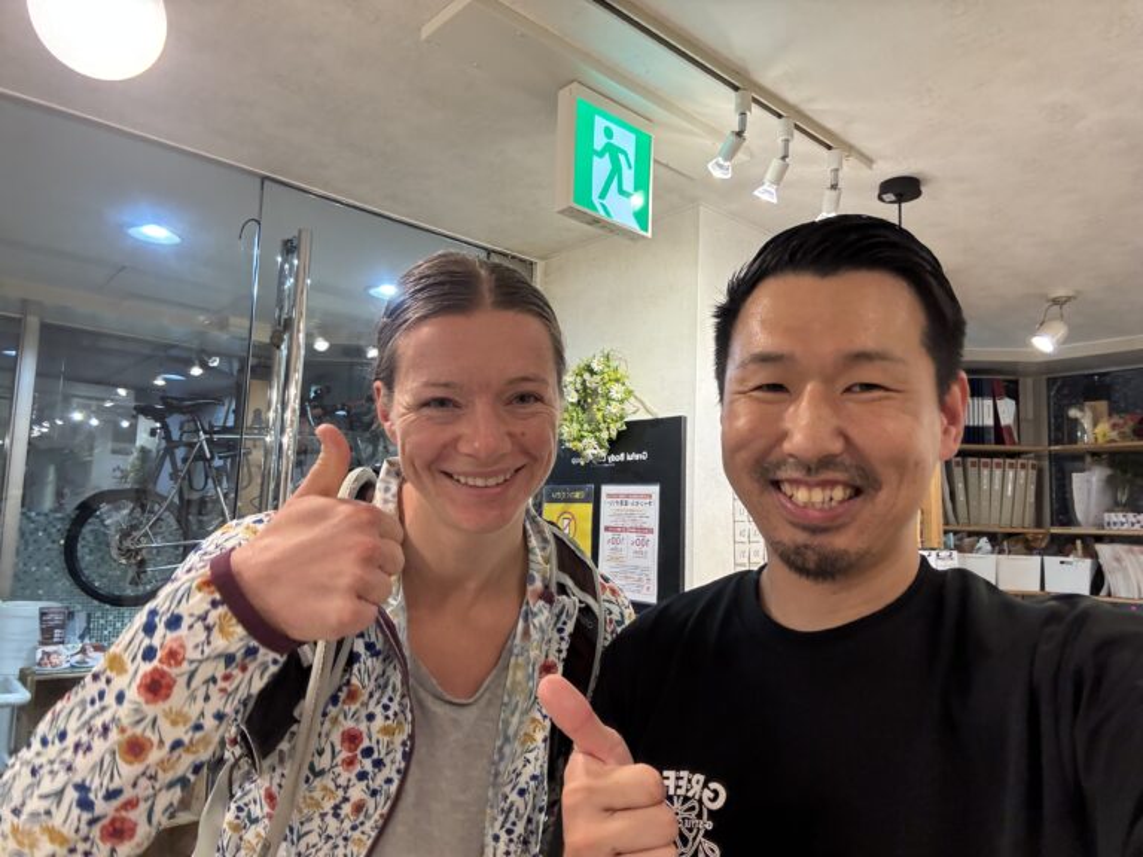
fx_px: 759
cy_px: 428
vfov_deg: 58.9
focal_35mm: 23
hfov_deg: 73.9
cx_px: 572
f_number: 1.9
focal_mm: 2.69
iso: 320
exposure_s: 1/60
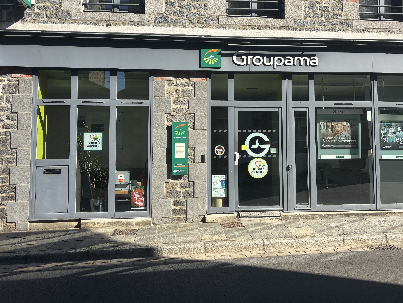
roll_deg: +0.1
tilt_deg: +4.2
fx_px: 419
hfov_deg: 51.1
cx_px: 235
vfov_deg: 39.3
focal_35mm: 36
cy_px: 109
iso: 50
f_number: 1.6
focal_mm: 5.96
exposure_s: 1/2193
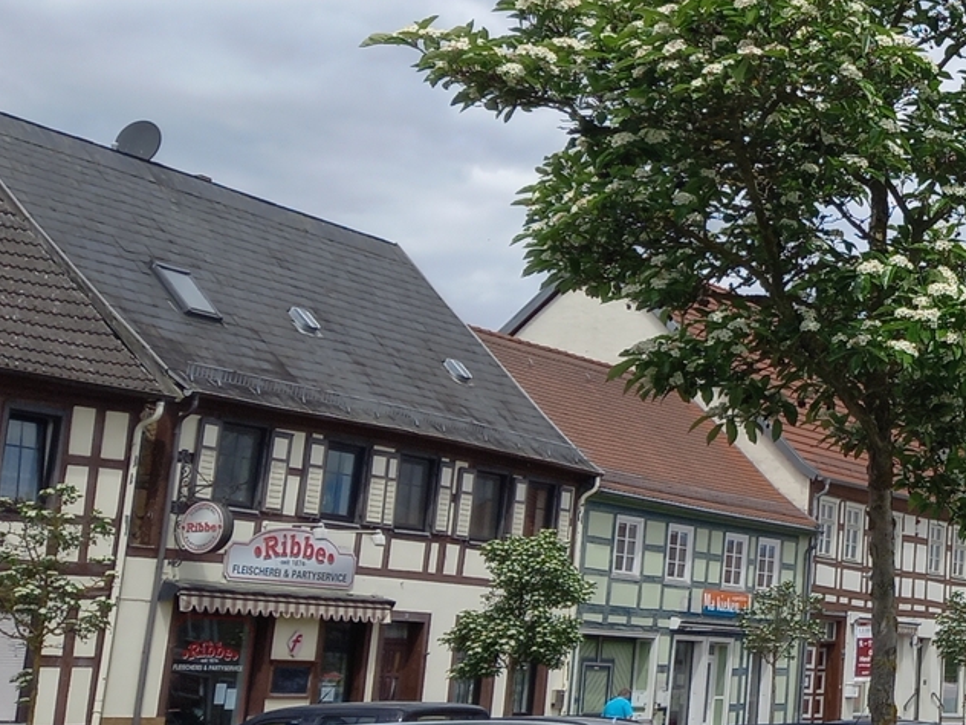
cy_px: 185
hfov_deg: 23.2
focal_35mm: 76
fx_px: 2121
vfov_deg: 19.3
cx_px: 1201
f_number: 2
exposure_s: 1/993
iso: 25
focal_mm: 4.6
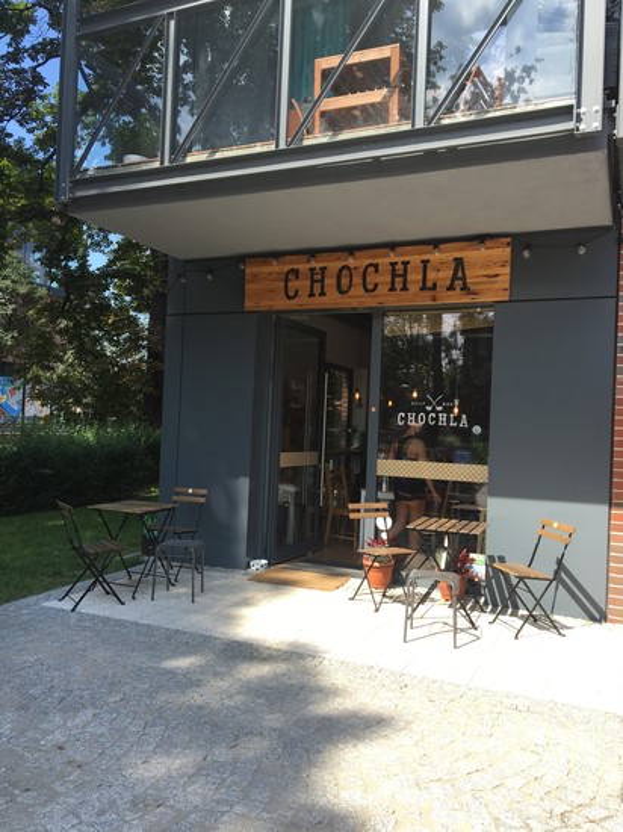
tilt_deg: +0.9
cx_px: 312
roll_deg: -1.8
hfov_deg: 48.2
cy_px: 416
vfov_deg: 61.7
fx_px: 696
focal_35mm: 29
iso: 25
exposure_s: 1/553
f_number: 2.2
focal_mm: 4.15
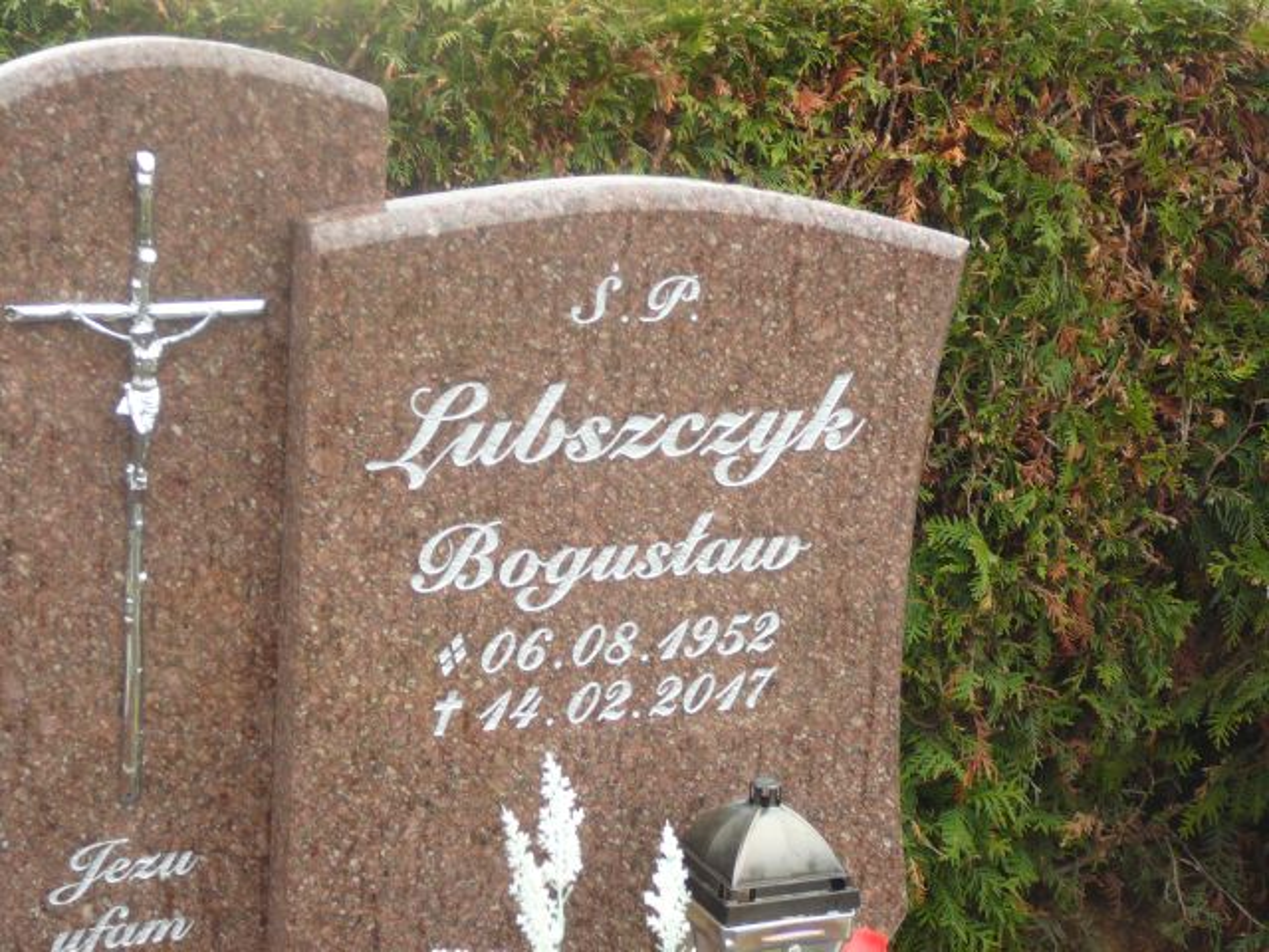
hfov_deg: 27.4
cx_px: 634
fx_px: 2603
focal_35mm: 71
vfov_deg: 20.7
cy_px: 476
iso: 100
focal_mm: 10.5
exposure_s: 1/50
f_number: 3.7
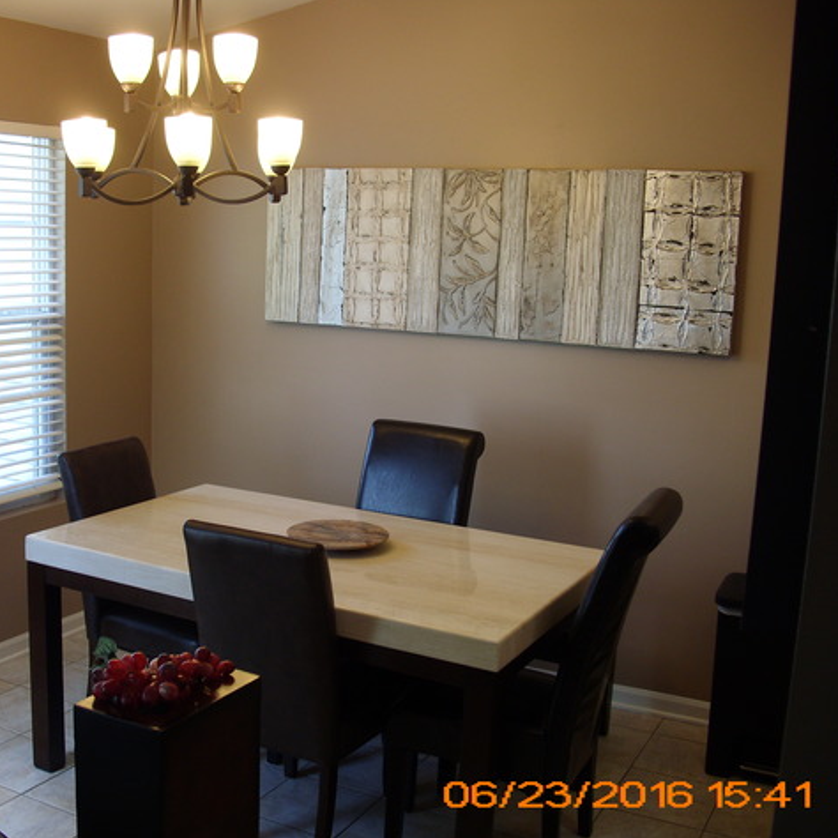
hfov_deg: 39.0
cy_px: 417
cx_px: 322
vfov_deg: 39.2
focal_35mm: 43
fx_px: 1178
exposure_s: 1/40
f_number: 3.1
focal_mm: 6.3
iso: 100
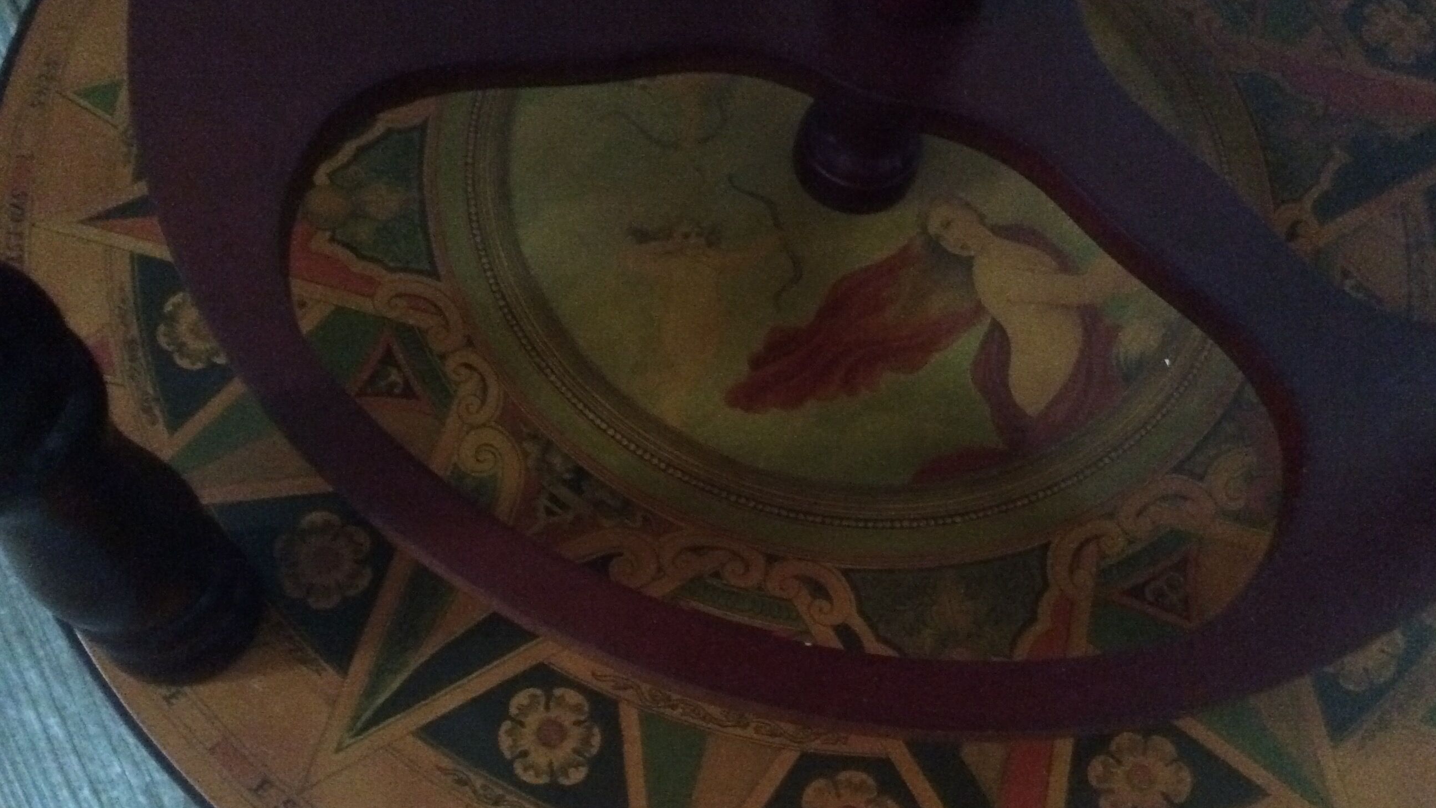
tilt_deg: -66.8
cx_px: 721
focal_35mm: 35
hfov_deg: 56.6
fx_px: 1333
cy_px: 449
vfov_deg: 33.7
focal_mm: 3.3
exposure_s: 1/17
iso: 800
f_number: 2.4
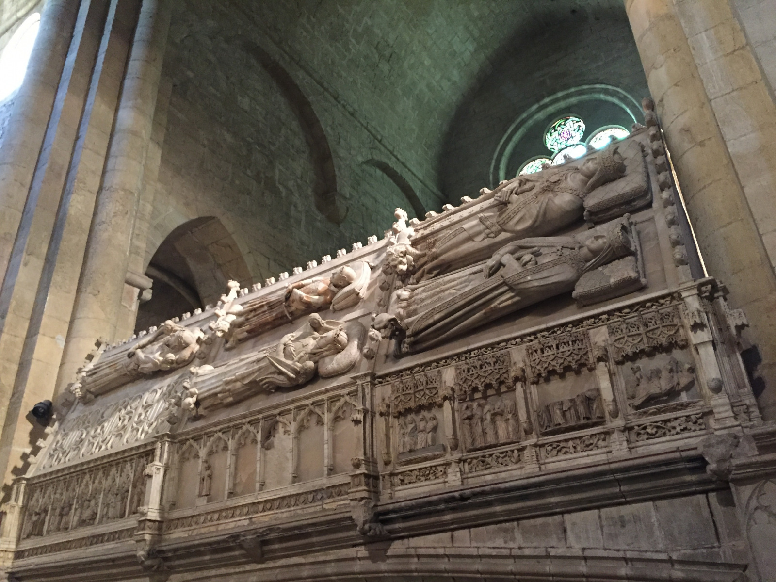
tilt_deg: +29.2
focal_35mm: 29
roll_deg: +1.1
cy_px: 291
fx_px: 650
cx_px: 388
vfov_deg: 48.2
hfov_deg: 61.7
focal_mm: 4.15
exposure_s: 1/17
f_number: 2.2
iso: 320
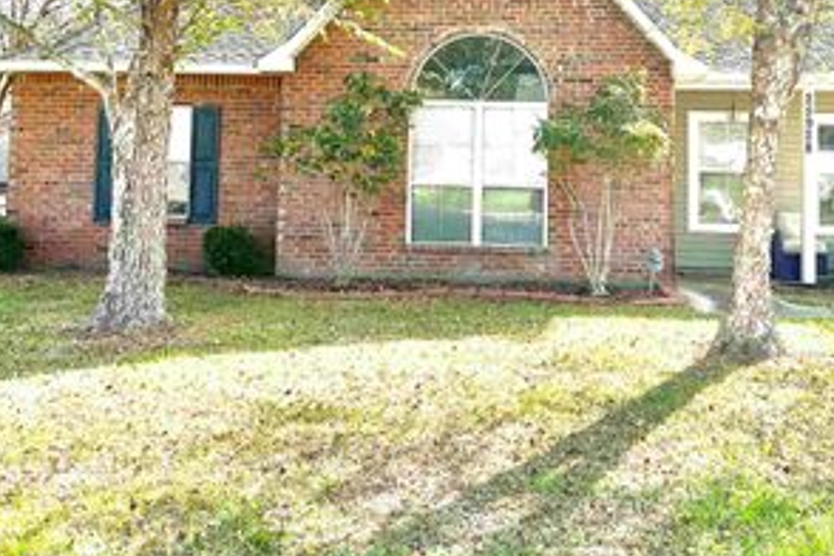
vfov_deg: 28.3
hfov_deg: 42.7
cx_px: 462
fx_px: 1066
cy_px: 78
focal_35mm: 46
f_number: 1.5
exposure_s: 1/1511
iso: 50
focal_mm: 5.7
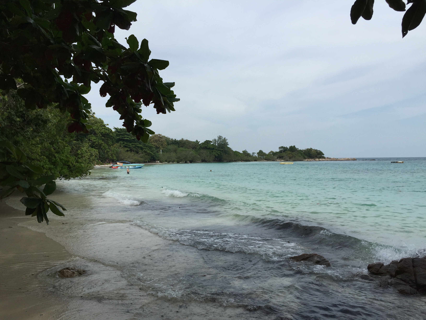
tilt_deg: -0.9
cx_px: 213
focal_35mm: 29
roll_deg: -0.5
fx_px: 357
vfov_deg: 48.2
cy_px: 160
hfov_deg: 61.7
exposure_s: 1/2825
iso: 32
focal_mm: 4.15
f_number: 2.2
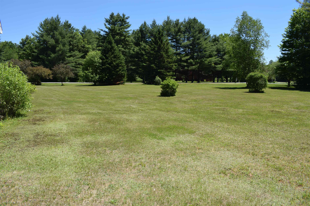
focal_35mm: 27
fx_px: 232
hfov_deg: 67.4
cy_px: 103
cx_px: 155
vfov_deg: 47.9
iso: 100
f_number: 9
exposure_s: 1/200
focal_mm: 18
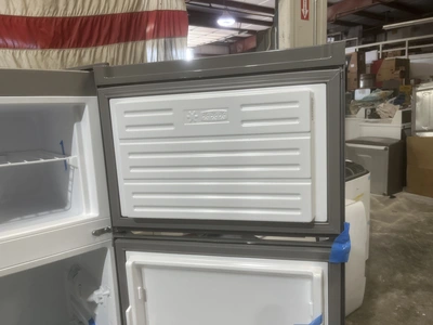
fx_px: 325
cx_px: 216
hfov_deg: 67.3
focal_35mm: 26
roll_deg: +0.8
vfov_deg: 53.1
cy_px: 162
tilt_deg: -10.6
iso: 100
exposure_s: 1/120
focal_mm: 5.1
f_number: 1.6
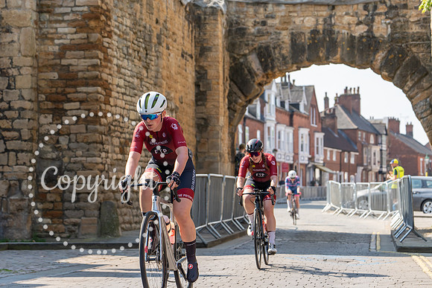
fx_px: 1348
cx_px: 165
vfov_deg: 12.2
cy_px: 88
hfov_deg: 18.2
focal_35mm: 112
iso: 200
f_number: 4.5
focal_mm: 81
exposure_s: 1/1000
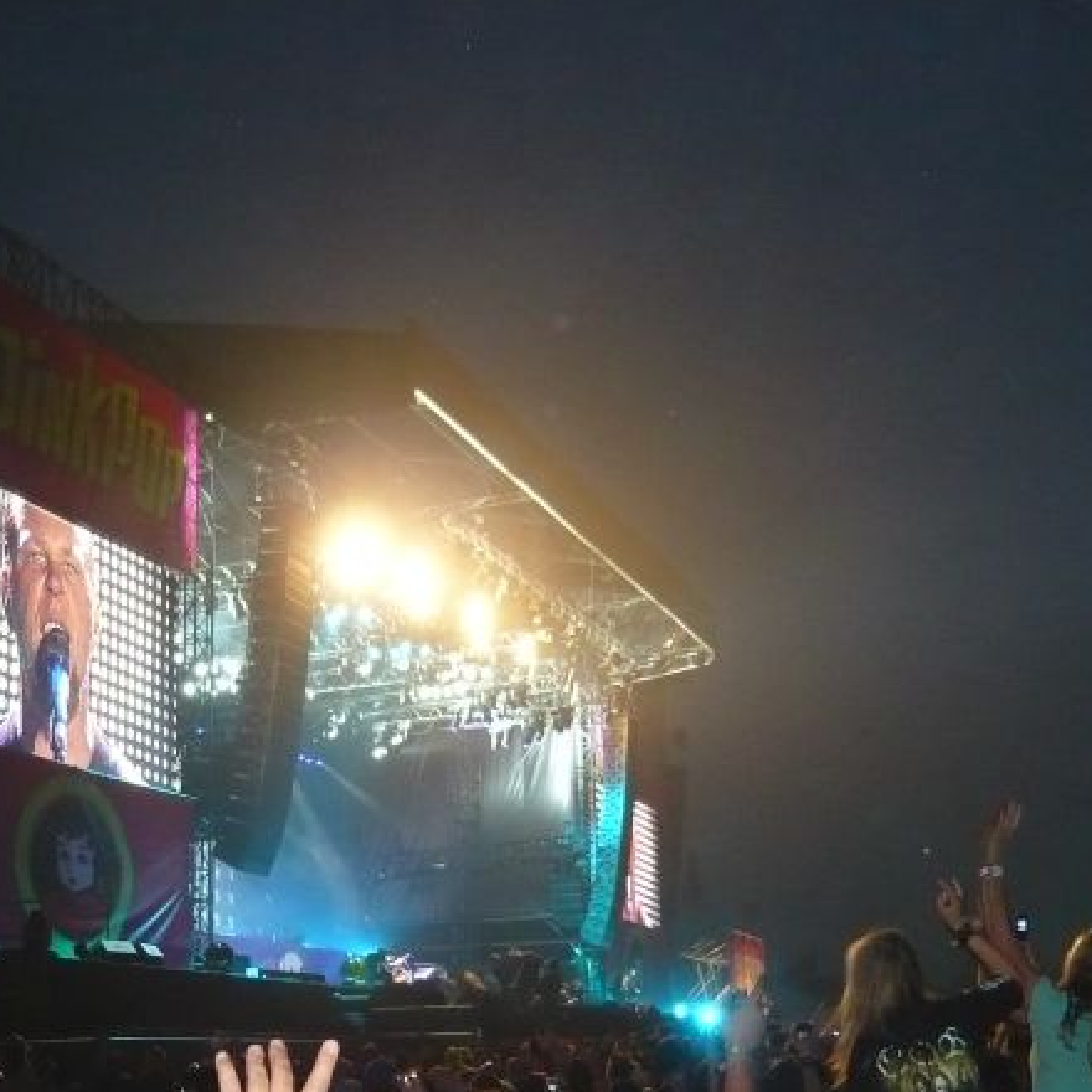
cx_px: 405
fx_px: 1606
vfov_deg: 37.1
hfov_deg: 37.3
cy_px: 735
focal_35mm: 45
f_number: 2.8
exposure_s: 1/30
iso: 400
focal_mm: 4.6
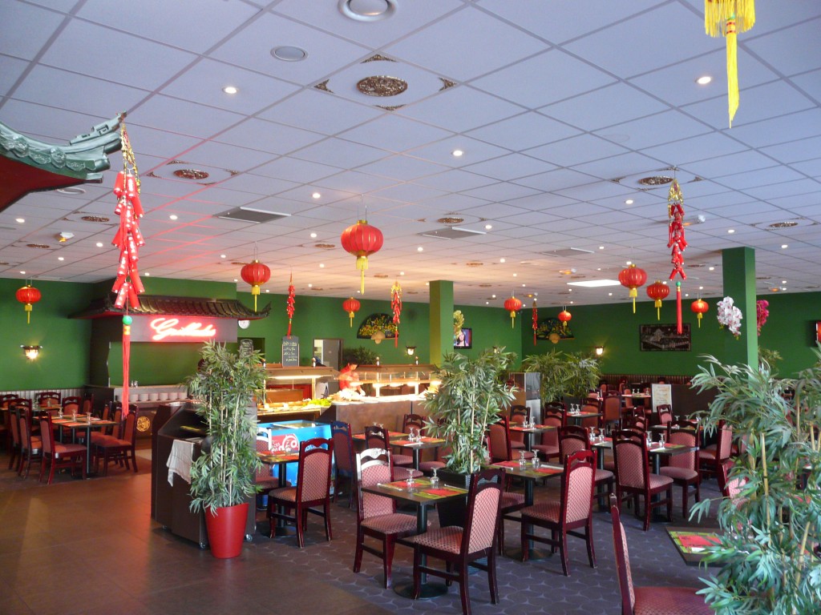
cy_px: 308
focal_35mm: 28
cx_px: 410
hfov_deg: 63.4
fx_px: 664
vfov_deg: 49.7
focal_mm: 4.6
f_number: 2.8
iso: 200
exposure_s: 1/10
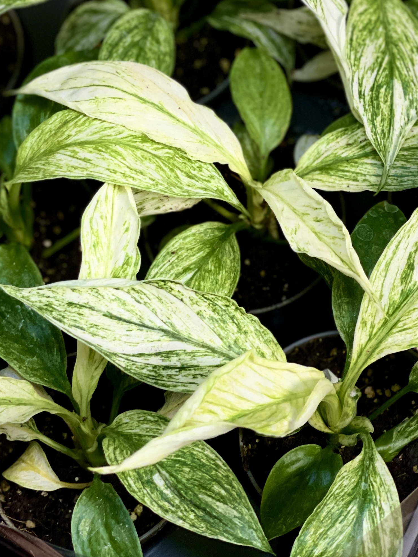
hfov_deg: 11.4
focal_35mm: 130
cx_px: 156
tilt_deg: -32.2
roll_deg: -1.2
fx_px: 2093
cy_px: 97
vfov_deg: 15.1
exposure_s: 1/100
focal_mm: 7.5
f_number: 2.2
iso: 100
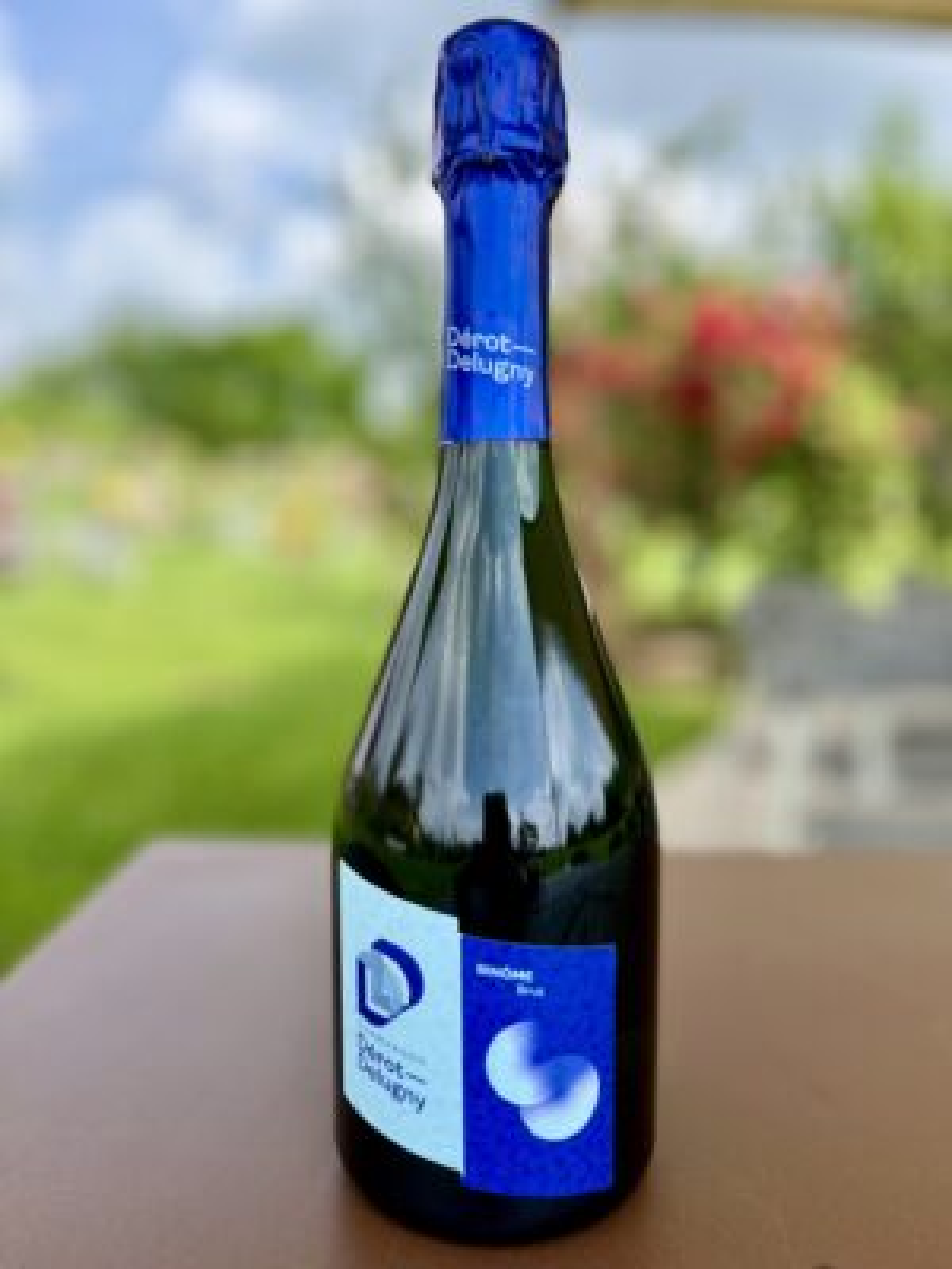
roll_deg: -1.2
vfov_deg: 67.3
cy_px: 634
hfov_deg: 53.1
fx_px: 953
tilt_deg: -7.5
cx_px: 476
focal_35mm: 26
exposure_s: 1/1339
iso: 50
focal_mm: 5.1
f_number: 1.6
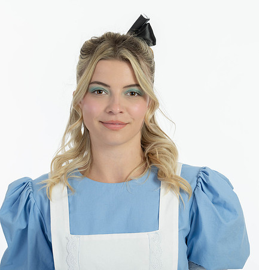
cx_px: 125
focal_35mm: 95
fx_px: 821
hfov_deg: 17.9
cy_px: 130
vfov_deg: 18.6
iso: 100
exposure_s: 1/125
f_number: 6.3
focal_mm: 70
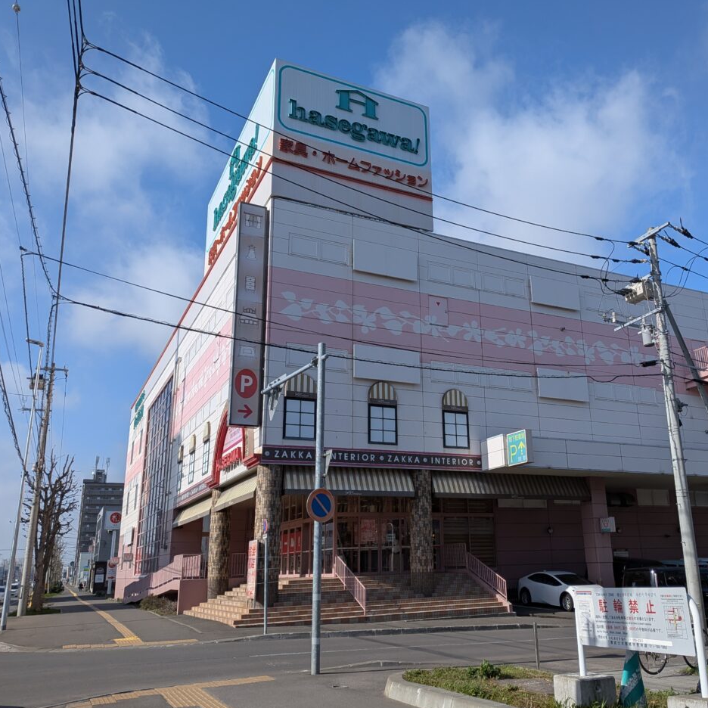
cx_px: 420
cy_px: 361
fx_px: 671
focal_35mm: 29
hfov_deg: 55.3
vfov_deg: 55.6
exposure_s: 1/2381
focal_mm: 4.53
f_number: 1.7
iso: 27
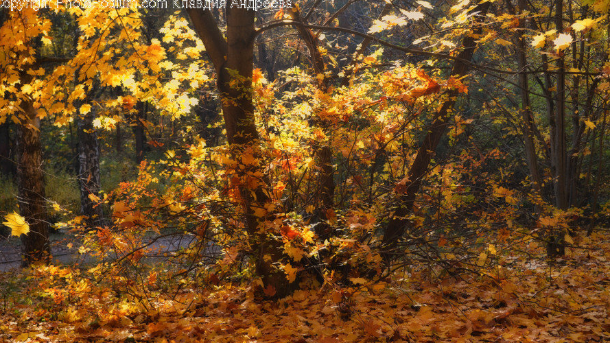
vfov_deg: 17.2
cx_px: 302
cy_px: 193
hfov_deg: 30.2
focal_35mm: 70
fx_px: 1132
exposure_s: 1/125
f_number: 5.6
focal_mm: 44
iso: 320
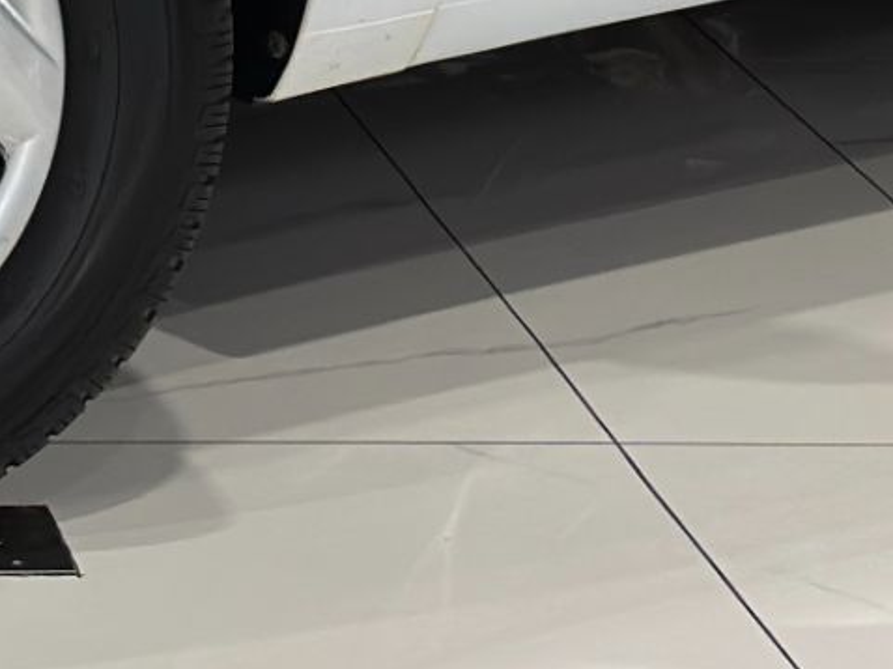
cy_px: -434
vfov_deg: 7.5
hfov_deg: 9.8
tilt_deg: -9.3
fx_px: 4976
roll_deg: +0.3
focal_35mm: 193
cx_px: -630
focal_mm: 6.86
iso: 100
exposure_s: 1/170
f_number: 1.78
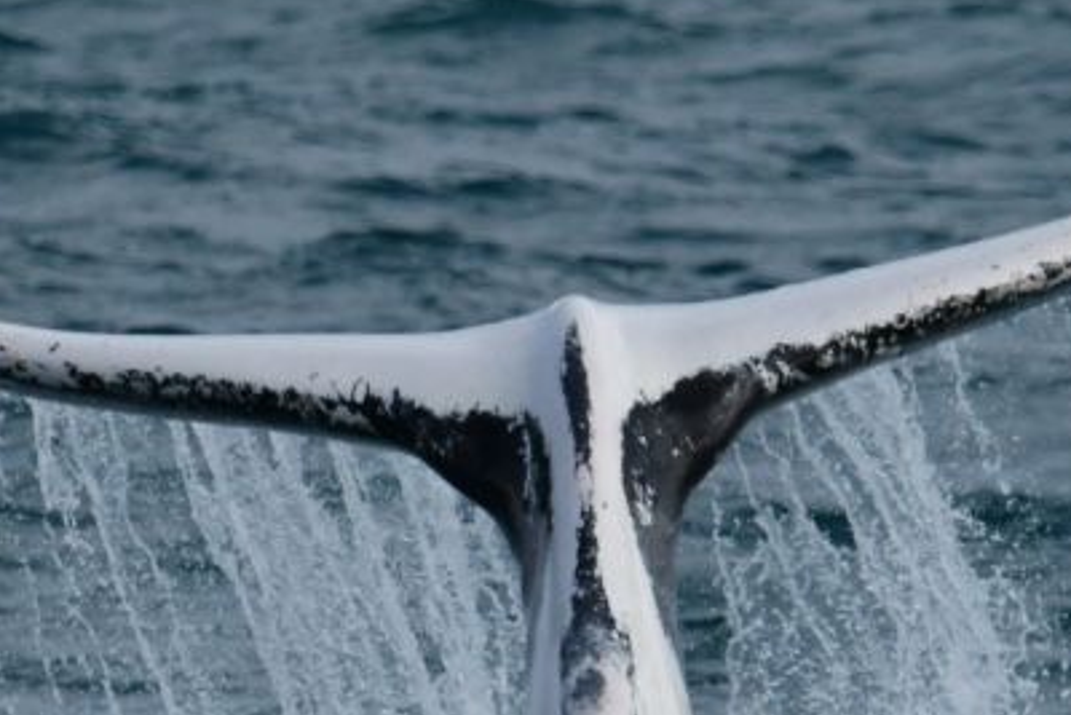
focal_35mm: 960
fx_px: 28569
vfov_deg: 1.4
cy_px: 593
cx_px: 597
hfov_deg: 2.1
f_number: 6.3
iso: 1000
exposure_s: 1/8000
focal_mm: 480
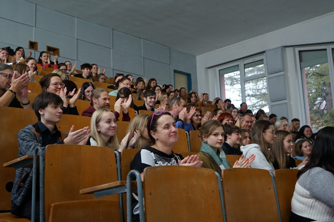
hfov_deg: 46.4
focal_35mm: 42
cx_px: 167
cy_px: 111
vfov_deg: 31.8
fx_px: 389
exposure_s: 1/160
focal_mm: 28
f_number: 3.5
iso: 2000
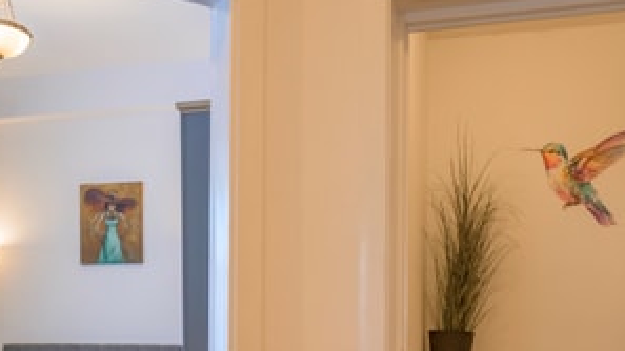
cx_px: 338
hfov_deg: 44.5
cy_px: 335
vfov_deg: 25.0
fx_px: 762
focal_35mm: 46
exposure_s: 1/250
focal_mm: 24
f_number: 2.8
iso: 1600
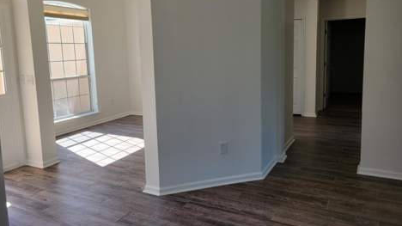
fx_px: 309
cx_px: 204
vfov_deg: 40.0
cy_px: 94
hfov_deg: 66.1
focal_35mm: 29
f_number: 1.8
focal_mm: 5.4
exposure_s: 1/222
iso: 40
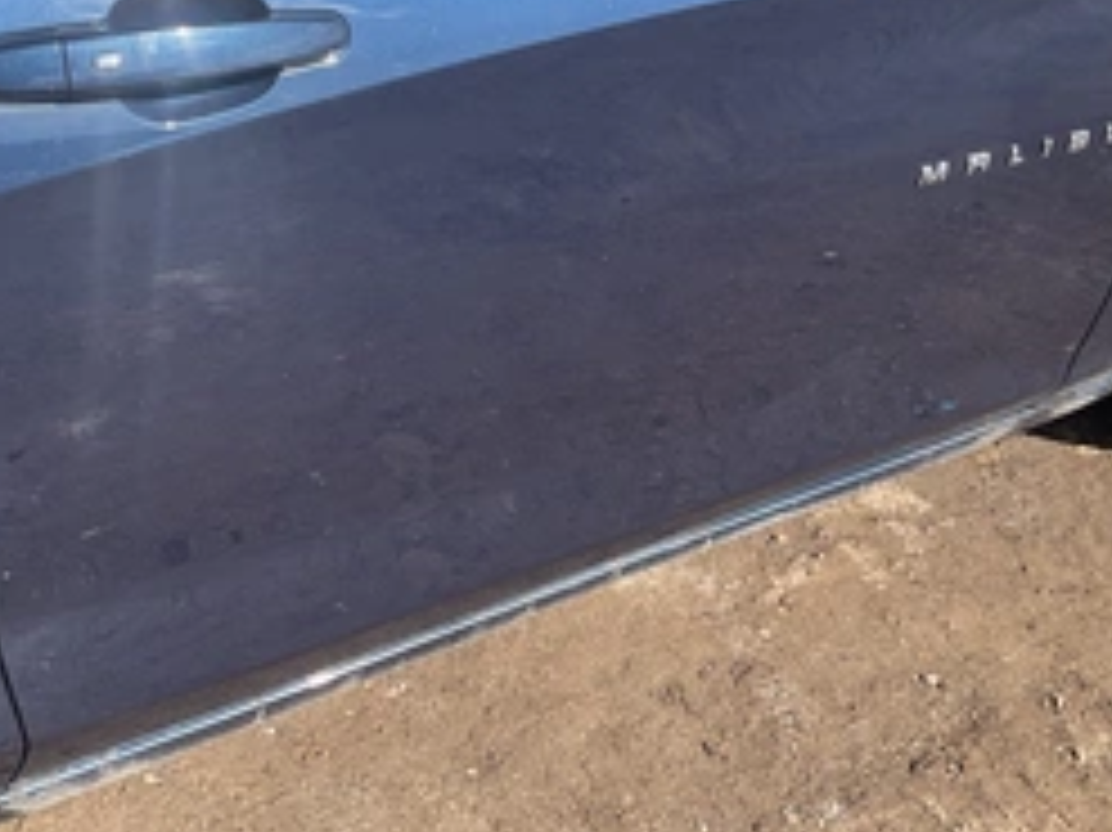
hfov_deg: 40.5
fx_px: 1509
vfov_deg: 30.2
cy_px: 175
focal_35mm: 47
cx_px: 549
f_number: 1.8
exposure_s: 1/781
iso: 25
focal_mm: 3
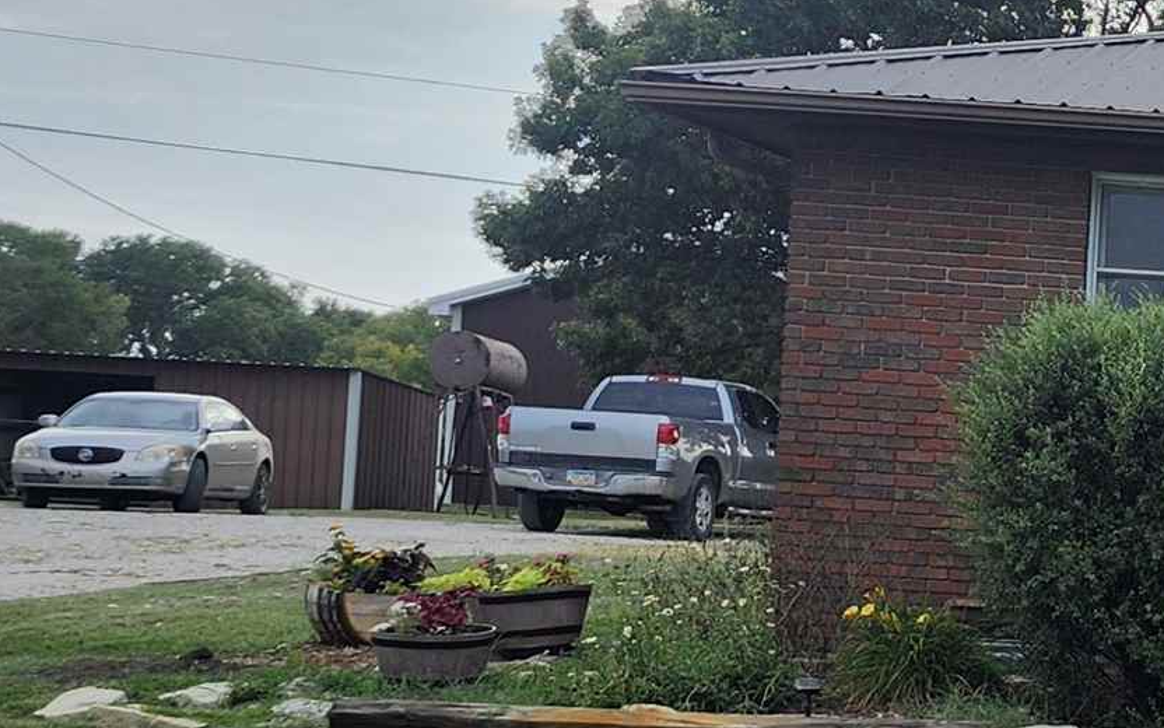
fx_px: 2855
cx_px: 1719
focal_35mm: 90
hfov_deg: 20.0
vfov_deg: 14.4
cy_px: 574
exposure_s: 1/861
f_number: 1.8
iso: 25
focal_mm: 5.54
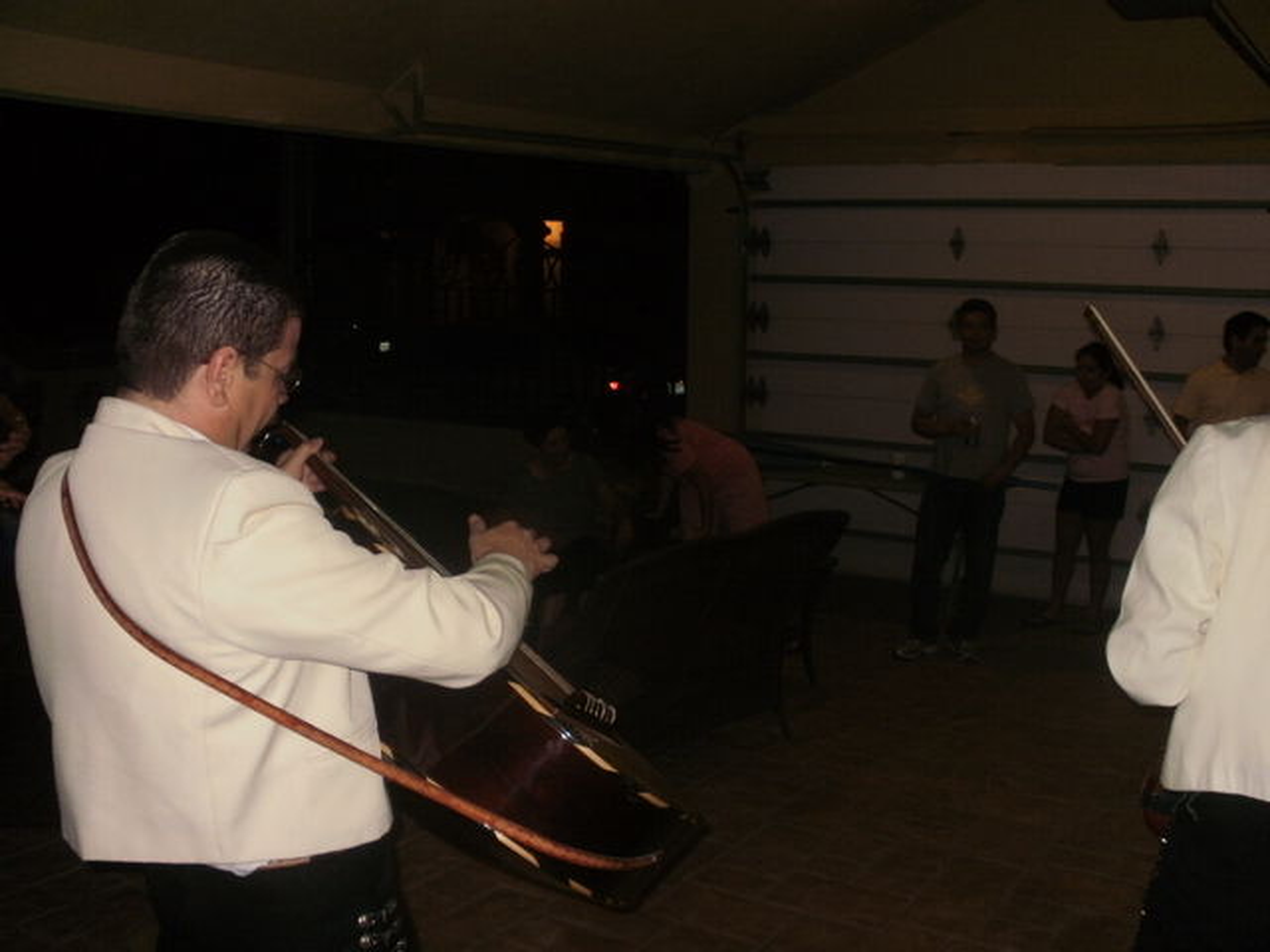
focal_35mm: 36
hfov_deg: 51.4
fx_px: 1321
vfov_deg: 39.7
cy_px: 476
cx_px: 635
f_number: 3.5
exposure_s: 1/30
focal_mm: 6.3
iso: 125
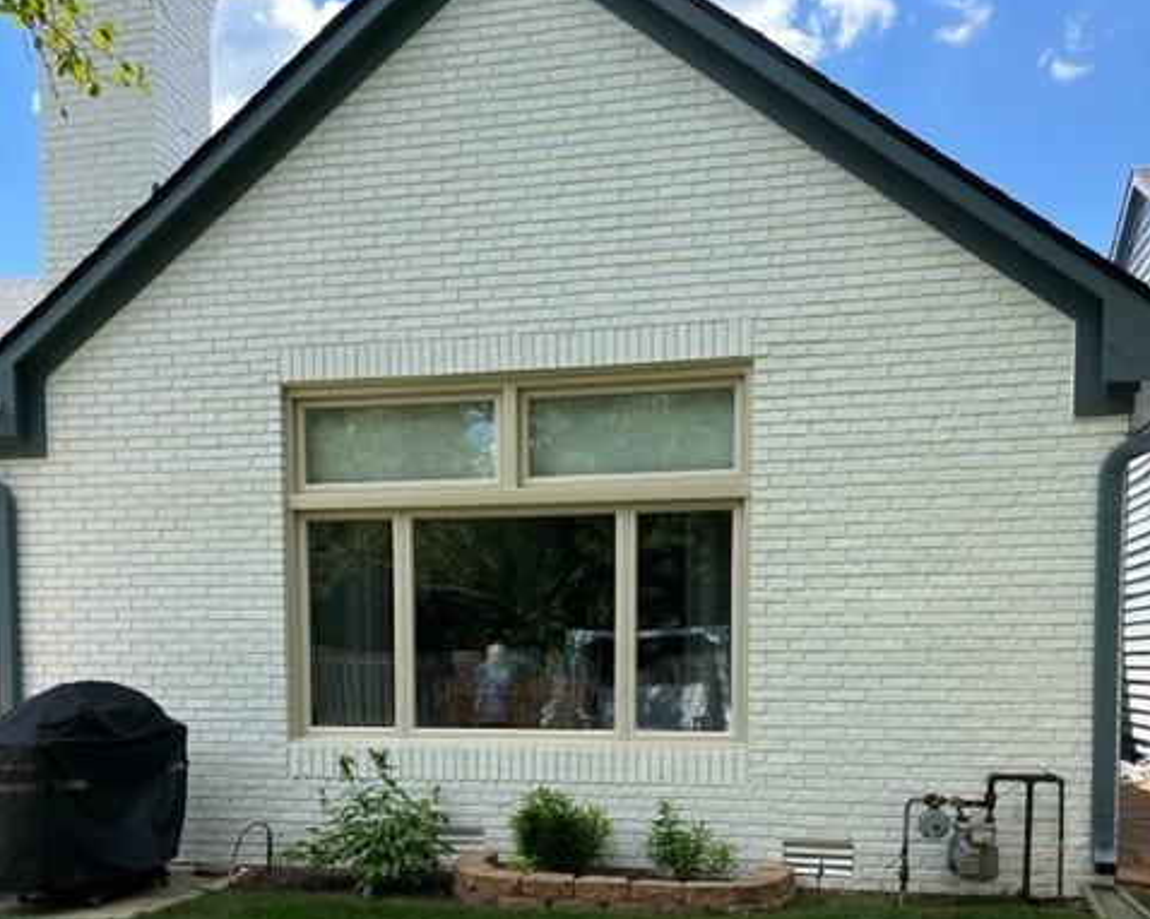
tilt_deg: -3.6
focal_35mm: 34
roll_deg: +0.9
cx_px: 575
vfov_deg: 41.9
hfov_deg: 52.9
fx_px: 1157
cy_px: 702
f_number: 1.6
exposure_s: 1/1129
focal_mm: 5.1
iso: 50
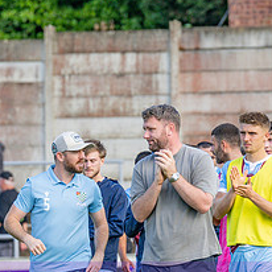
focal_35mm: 681
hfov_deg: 2.6
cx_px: 103
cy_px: 181
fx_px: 6054
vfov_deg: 2.6
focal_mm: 200
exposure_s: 1/800
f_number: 4
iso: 400
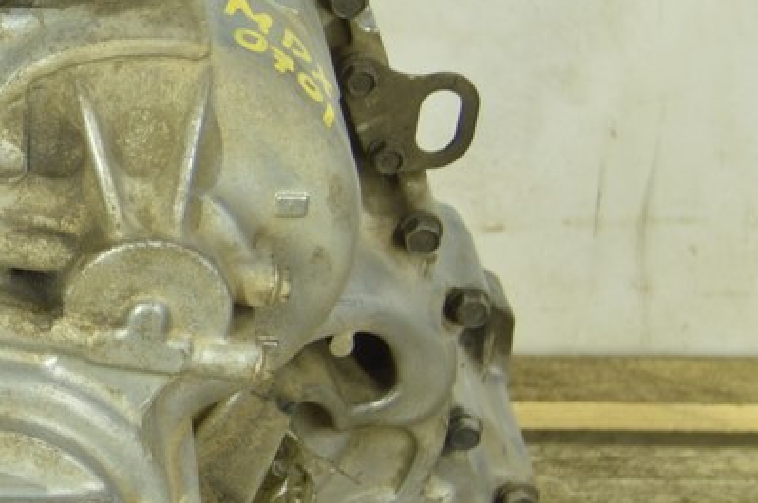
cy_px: 151
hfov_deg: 16.4
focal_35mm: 119
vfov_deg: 11.4
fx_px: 2508
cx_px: -198
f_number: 5.6
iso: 400
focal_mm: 31
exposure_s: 1/20
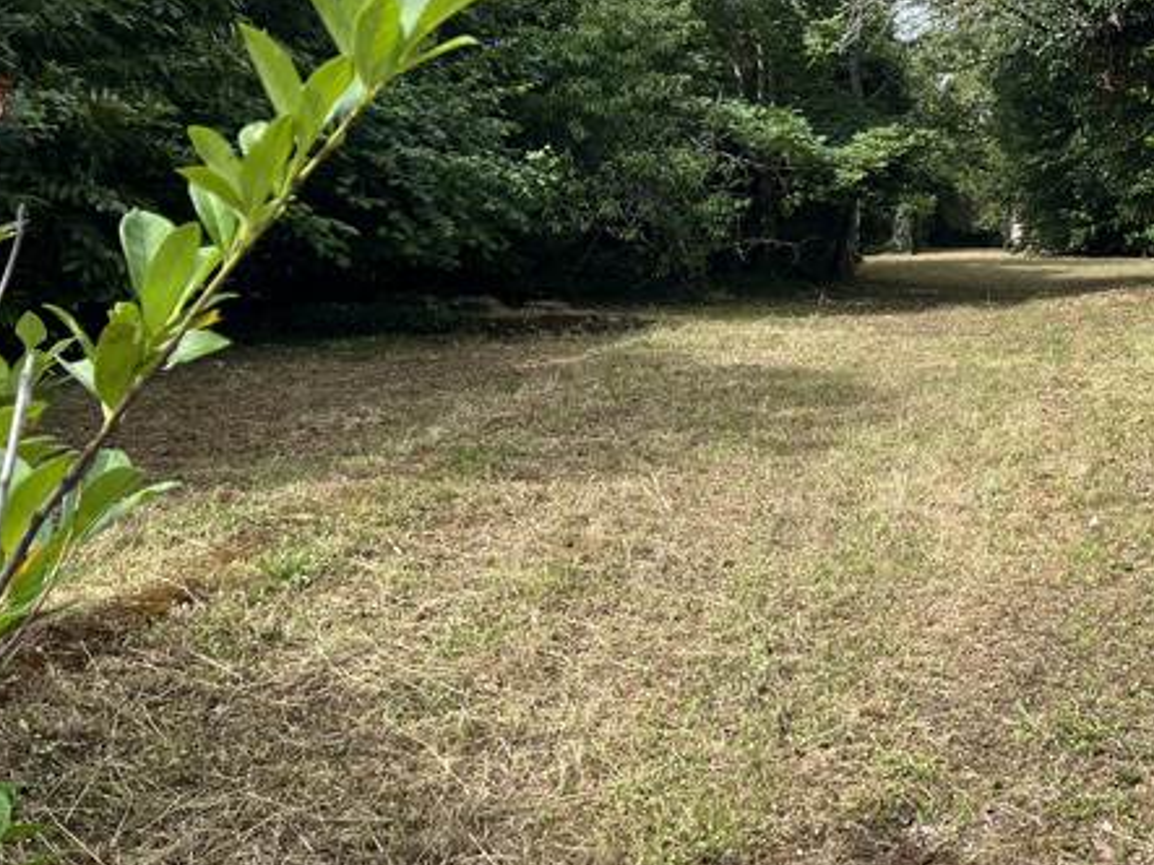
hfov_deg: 38.6
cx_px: 959
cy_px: 229
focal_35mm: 47
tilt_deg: +4.7
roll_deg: -0.9
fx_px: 1566
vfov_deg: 30.4
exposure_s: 1/1441
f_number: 1.6
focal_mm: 5.1
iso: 50
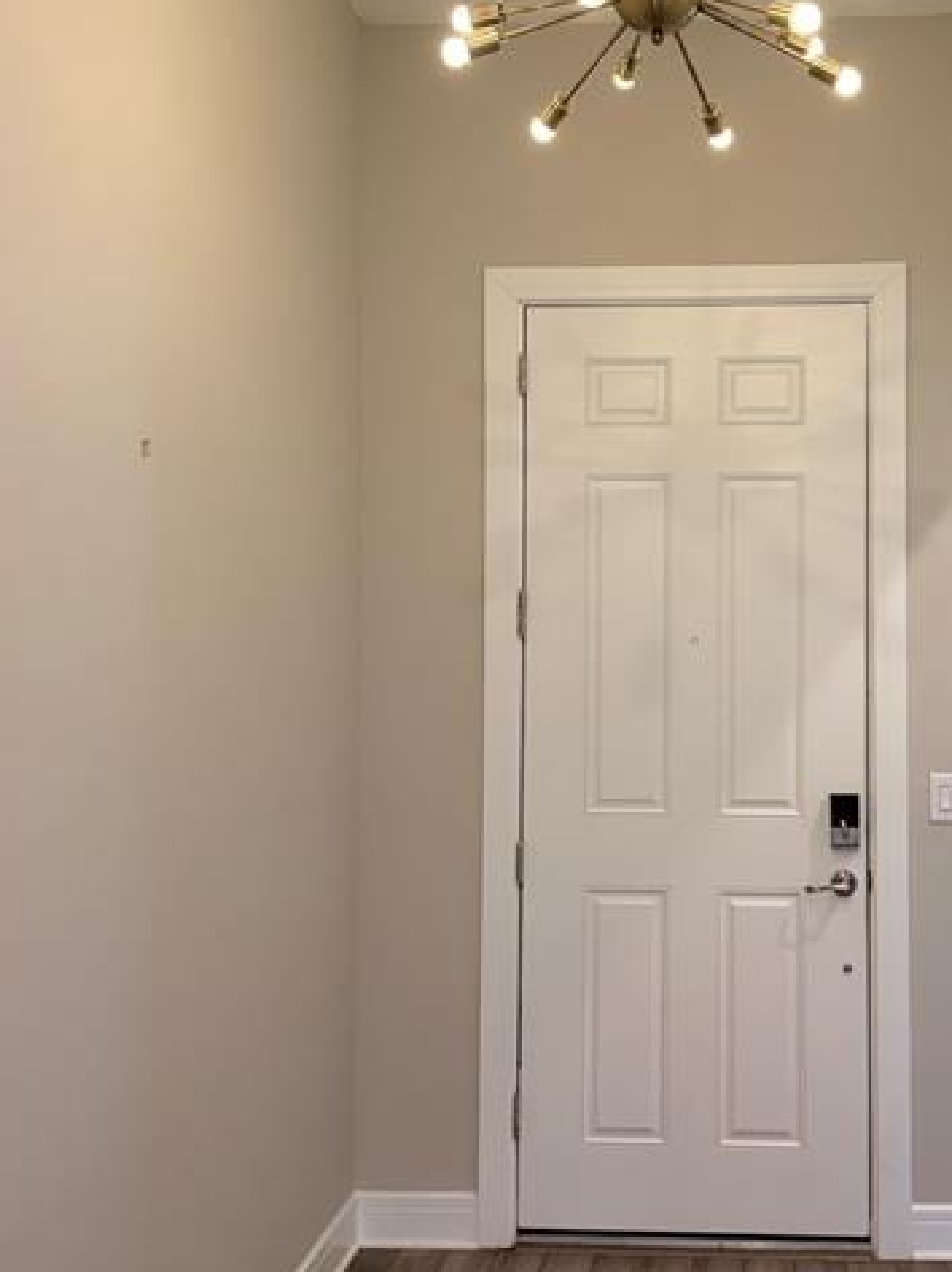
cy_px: 597
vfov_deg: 47.9
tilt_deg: +1.9
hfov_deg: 36.0
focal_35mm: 39
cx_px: 710
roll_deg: -0.3
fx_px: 1432
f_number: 1.78
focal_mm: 6.76
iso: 250
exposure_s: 1/120
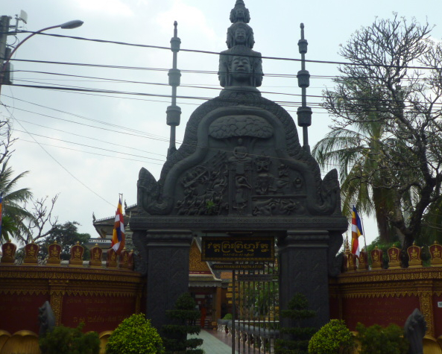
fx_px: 524
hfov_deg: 45.7
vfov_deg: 37.4
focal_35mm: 40
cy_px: 177
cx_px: 237
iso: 80
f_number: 3.5
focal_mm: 4.4
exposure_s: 1/500
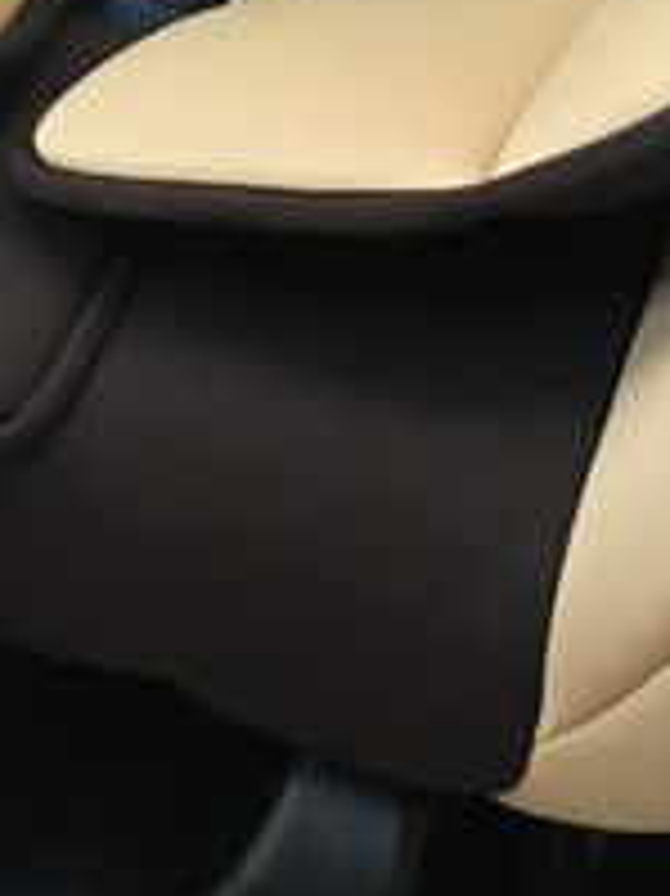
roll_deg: +3.4
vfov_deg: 13.6
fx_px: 3514
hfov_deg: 10.9
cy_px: -486
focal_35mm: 136
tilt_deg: -31.3
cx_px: 346
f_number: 2.2
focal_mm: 4.15
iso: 160
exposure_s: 1/33
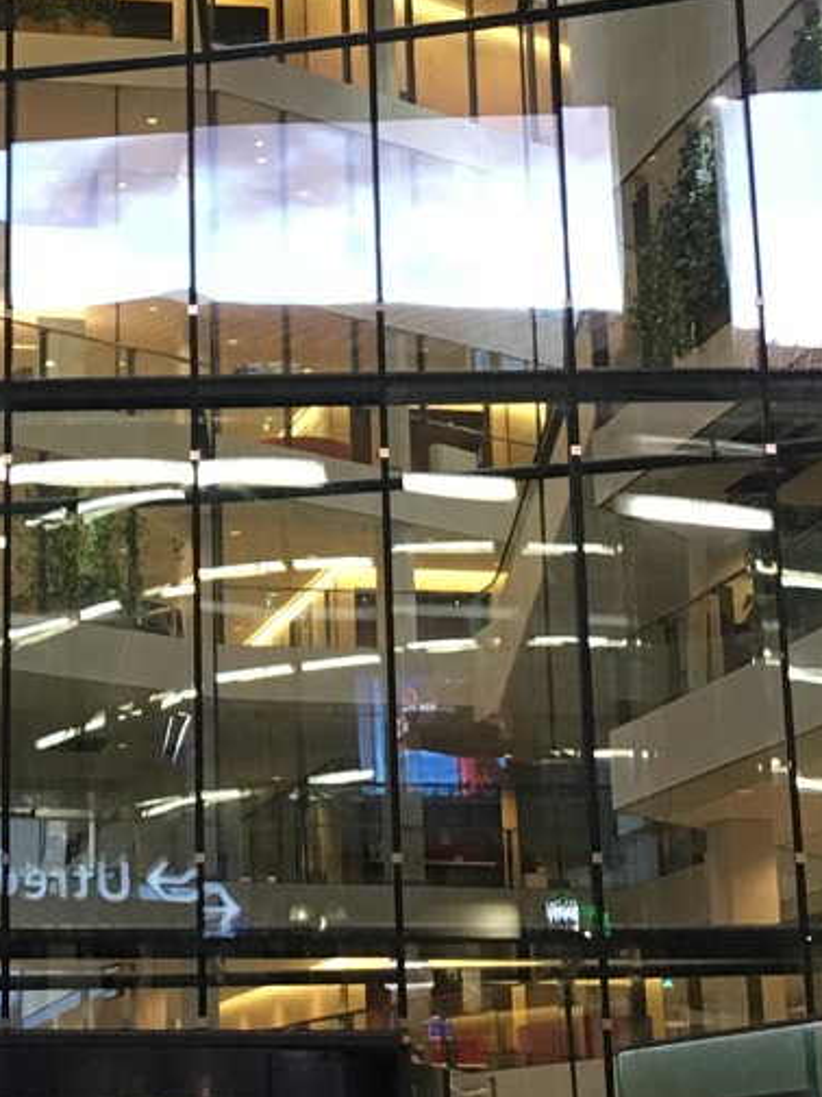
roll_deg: +0.5
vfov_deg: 21.0
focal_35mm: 92
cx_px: 63
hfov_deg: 15.8
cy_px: 183
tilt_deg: +17.7
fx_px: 2913
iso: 160
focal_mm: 4.15
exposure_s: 1/33
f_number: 2.2
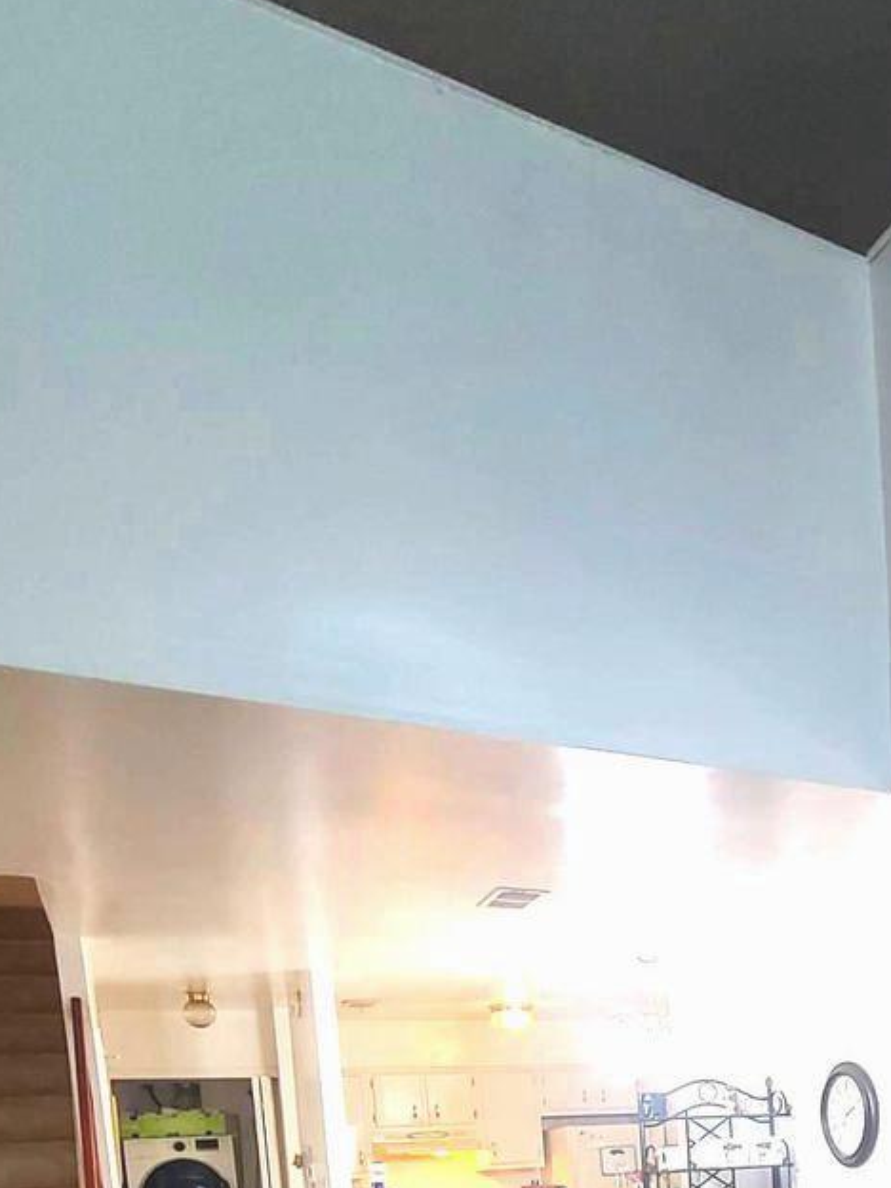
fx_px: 1098
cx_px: 887
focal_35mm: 32
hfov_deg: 39.1
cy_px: 1257
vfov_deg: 45.3
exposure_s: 1/40
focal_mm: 2.2
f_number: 2.2
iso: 320
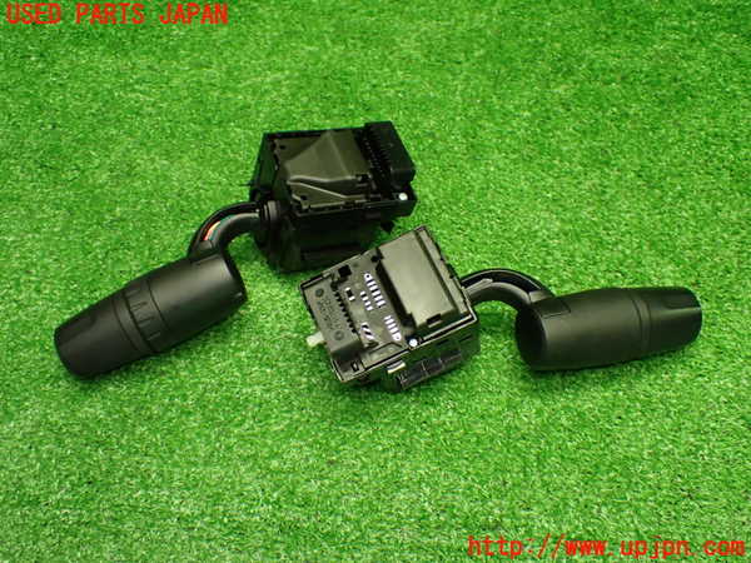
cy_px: 282
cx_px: 376
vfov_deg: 37.7
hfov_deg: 49.0
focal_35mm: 38
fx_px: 824
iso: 800
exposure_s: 1/80
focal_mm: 6.83
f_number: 2.7
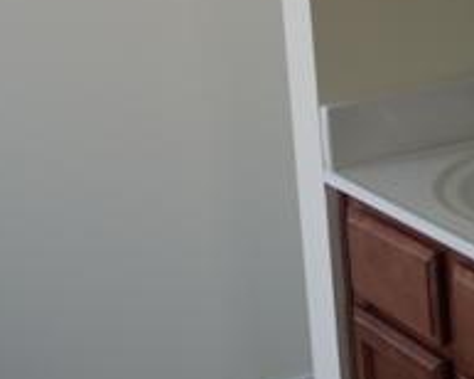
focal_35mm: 110
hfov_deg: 16.3
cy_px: -76
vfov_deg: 13.6
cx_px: 653
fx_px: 1542
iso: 100
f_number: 3.8
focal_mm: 17
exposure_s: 1/50
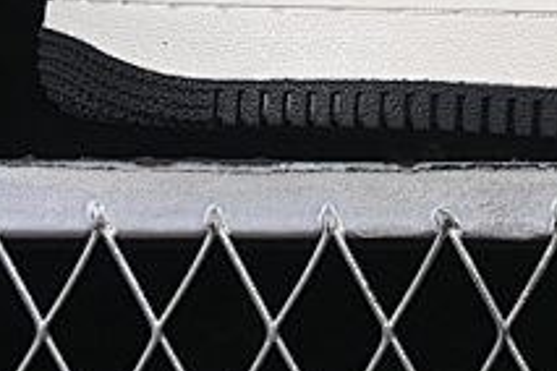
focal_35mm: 282
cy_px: -273
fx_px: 4363
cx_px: 764
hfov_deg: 7.2
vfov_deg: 4.8
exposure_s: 1/80
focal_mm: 50
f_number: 8
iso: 160
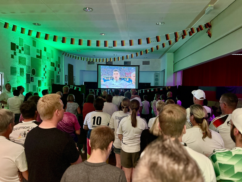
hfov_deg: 71.6
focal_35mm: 24
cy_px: 91
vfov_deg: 56.8
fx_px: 168
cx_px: 121
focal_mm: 6.76
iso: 800
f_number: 1.78
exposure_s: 1/50
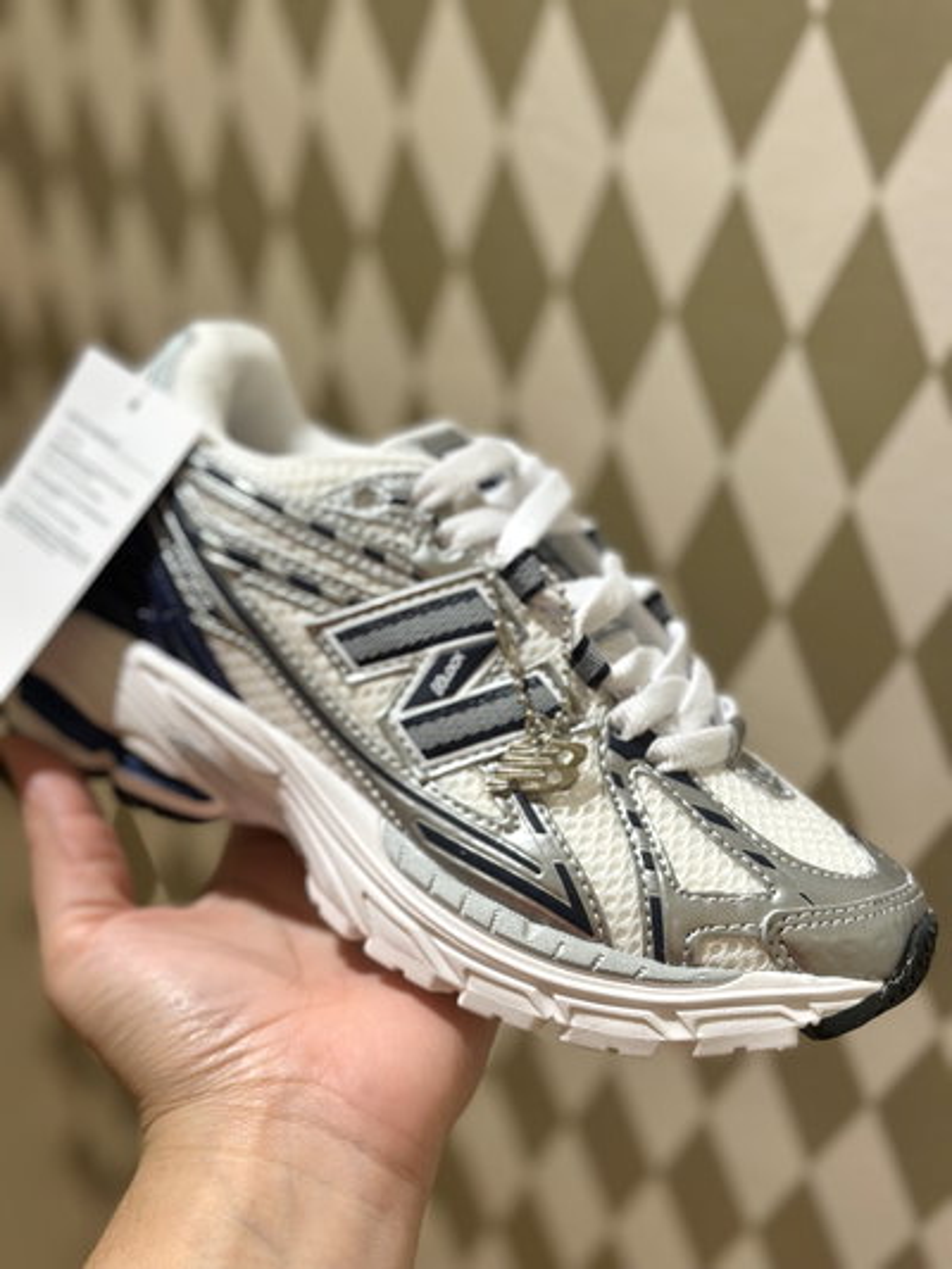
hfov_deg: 30.3
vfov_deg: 39.6
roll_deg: +2.0
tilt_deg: -28.0
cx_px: 476
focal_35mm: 48
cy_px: 634
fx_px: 1759
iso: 64
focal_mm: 6.86
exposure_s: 1/50
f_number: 1.78
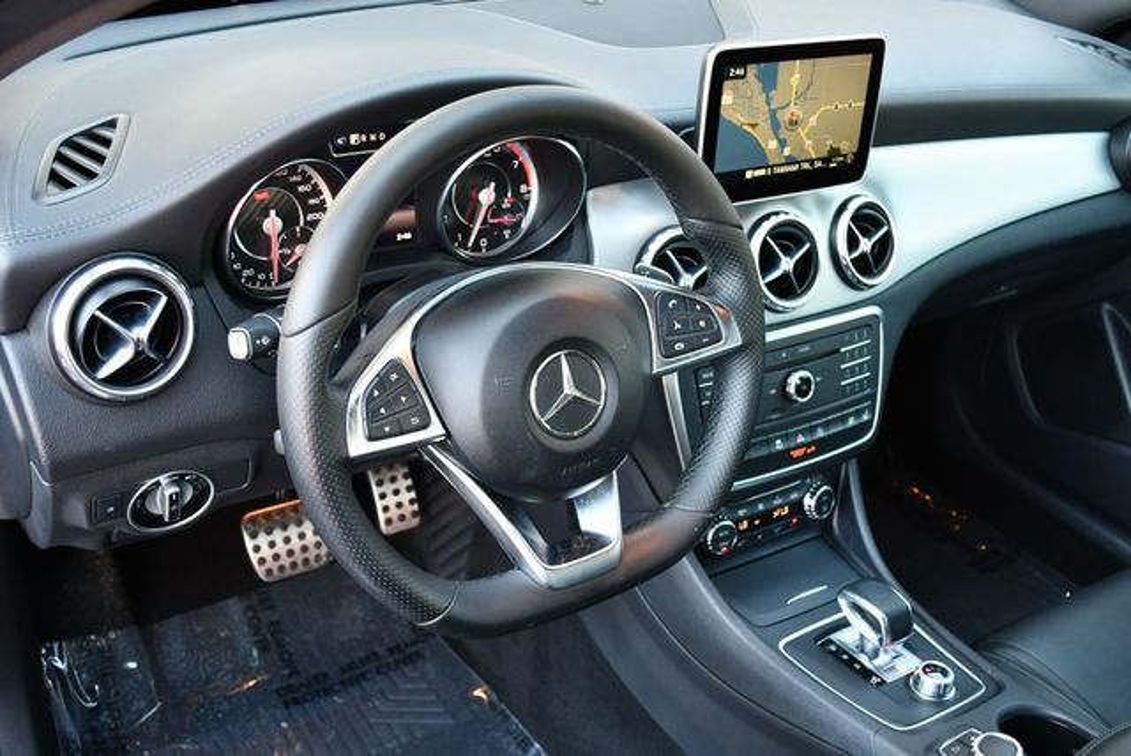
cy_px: 378
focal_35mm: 40
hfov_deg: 48.4
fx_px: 1258
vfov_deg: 33.5
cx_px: 566
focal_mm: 20
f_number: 3.8
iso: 900
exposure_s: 1/125
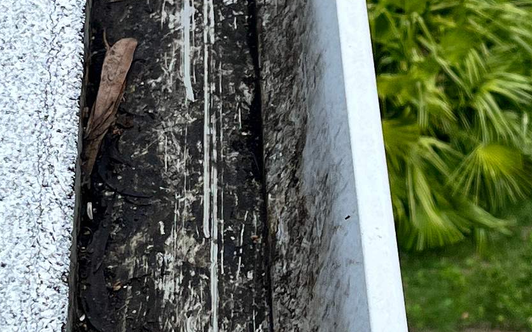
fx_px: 1928
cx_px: 199
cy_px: 165
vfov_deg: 9.8
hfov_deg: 15.7
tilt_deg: -39.2
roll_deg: +0.1
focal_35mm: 133
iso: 50
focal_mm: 5.1
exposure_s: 1/1776
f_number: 1.6
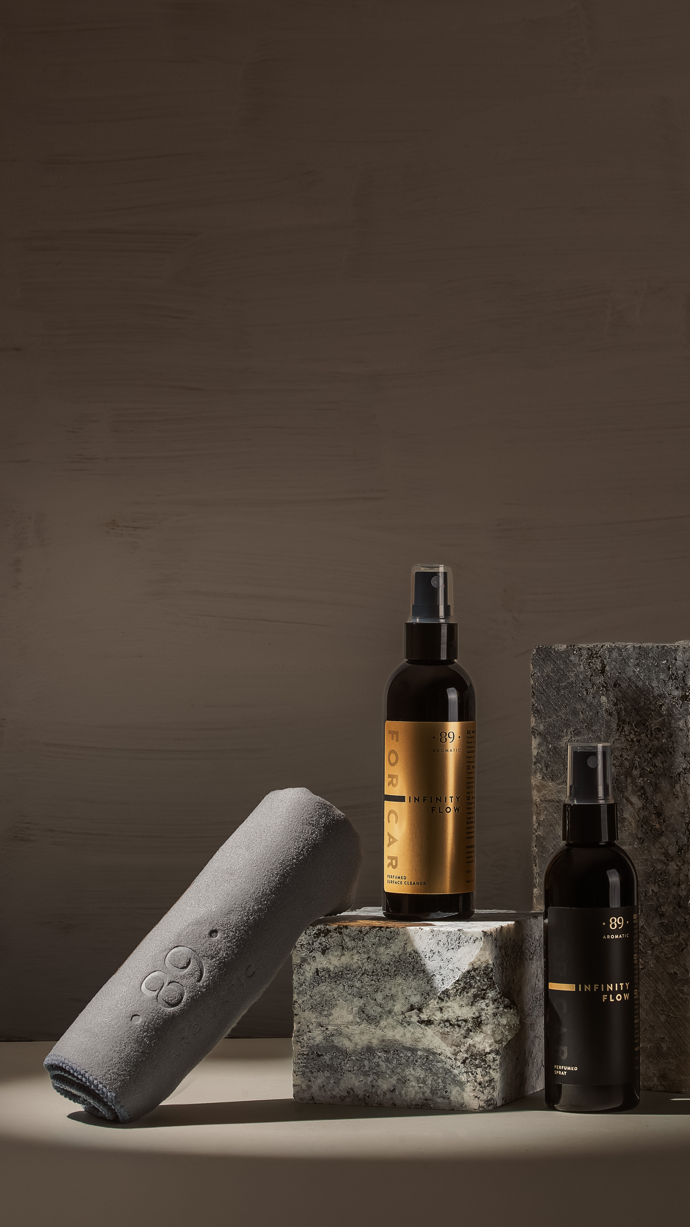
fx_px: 3350
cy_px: 628
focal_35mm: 103
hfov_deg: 11.8
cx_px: 422
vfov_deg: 20.7
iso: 160
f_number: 14
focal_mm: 90
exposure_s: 1/6
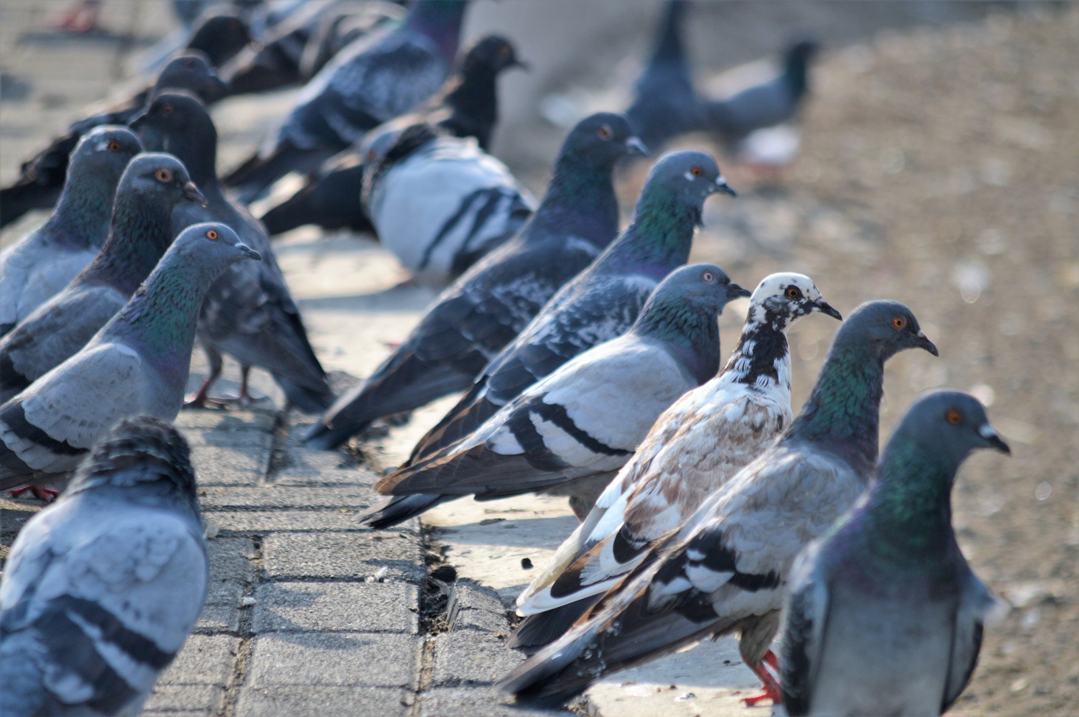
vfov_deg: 4.6
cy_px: 358
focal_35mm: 300
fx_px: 8981
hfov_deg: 6.9
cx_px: 540
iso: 200
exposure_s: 1/500
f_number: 5.6
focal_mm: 200
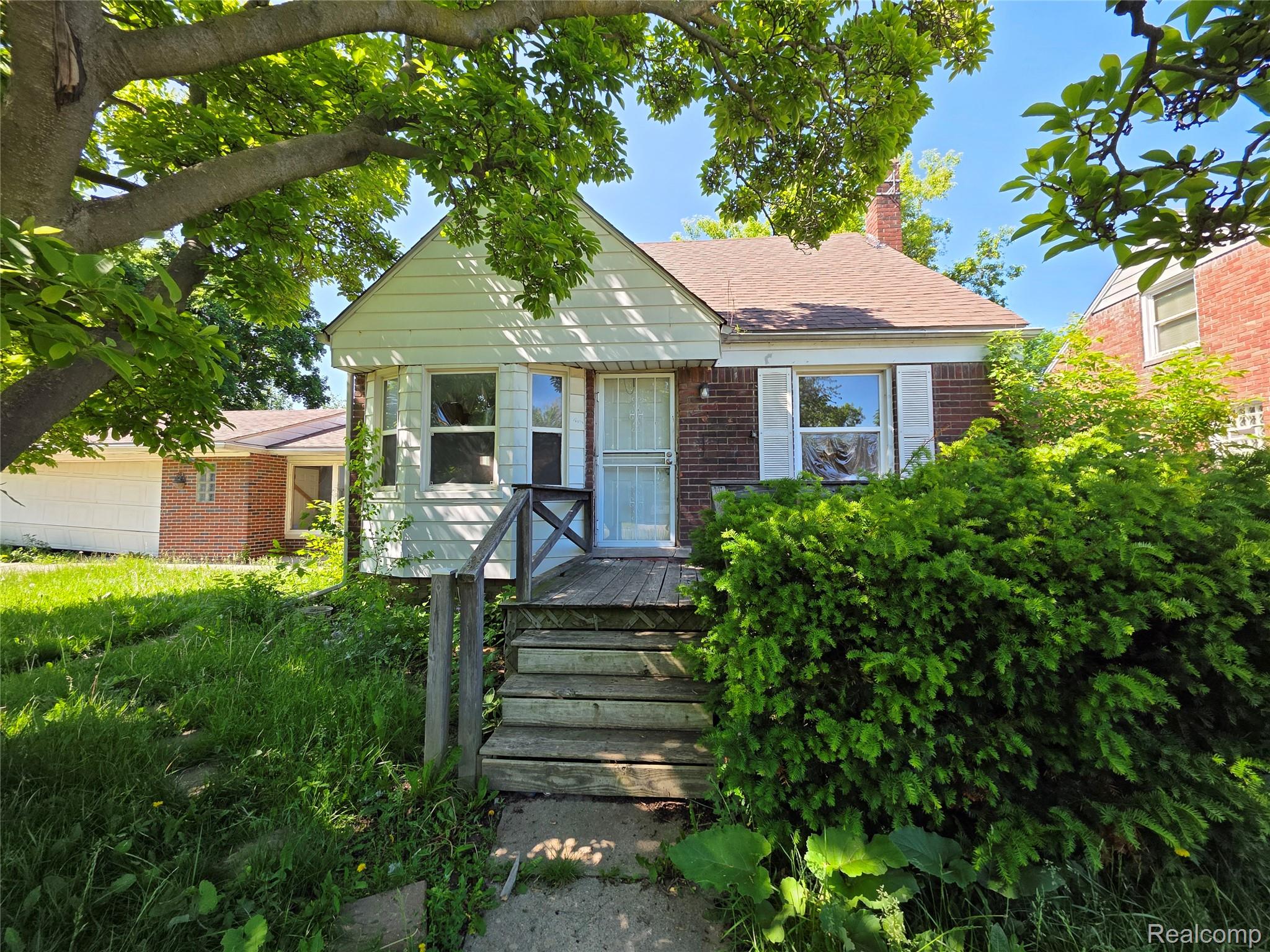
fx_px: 477
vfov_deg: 89.9
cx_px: 635
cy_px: 476
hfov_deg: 106.2
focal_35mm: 13
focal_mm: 2.2
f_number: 1.9
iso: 40
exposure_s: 1/424
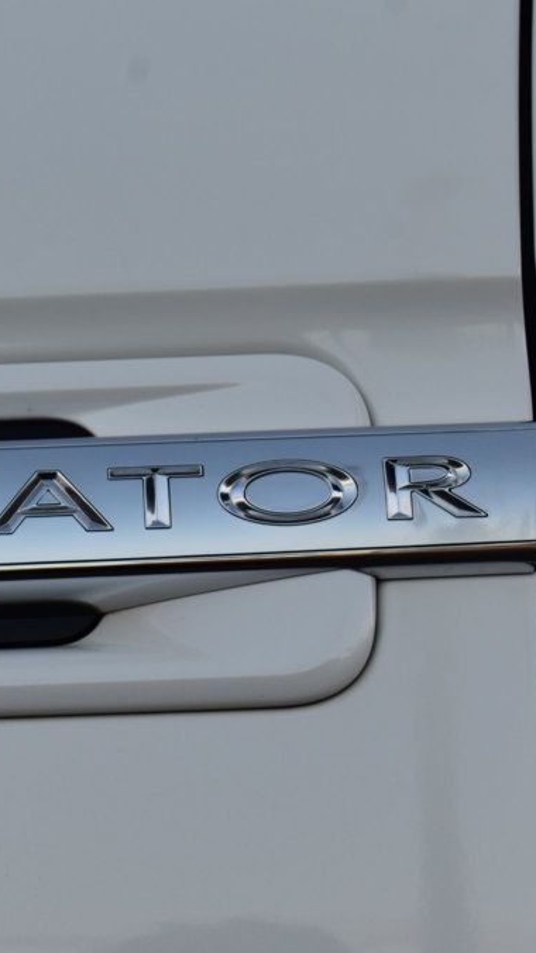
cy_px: 478
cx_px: -109
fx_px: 3306
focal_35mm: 131
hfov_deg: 9.2
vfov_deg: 16.4
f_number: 8
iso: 400
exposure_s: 1/80
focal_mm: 55
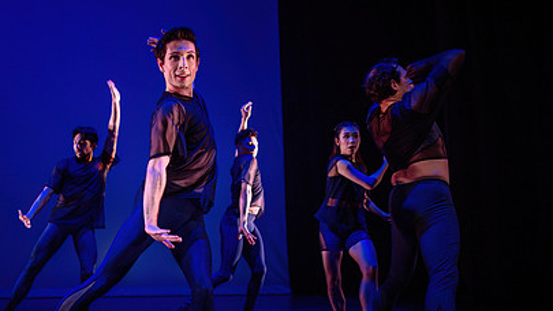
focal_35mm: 36
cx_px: 176
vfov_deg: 32.5
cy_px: 214
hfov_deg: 54.0
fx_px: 528
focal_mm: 24
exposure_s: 1/320
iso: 1000
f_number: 1.4
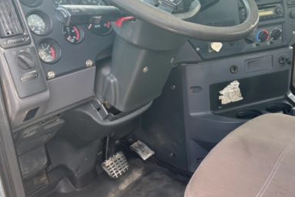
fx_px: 303
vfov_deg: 35.9
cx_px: 203
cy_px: 85
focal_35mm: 37
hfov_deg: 50.7
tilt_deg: -18.4
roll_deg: +0.4
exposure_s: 1/225
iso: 80
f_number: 1.78
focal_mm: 6.86
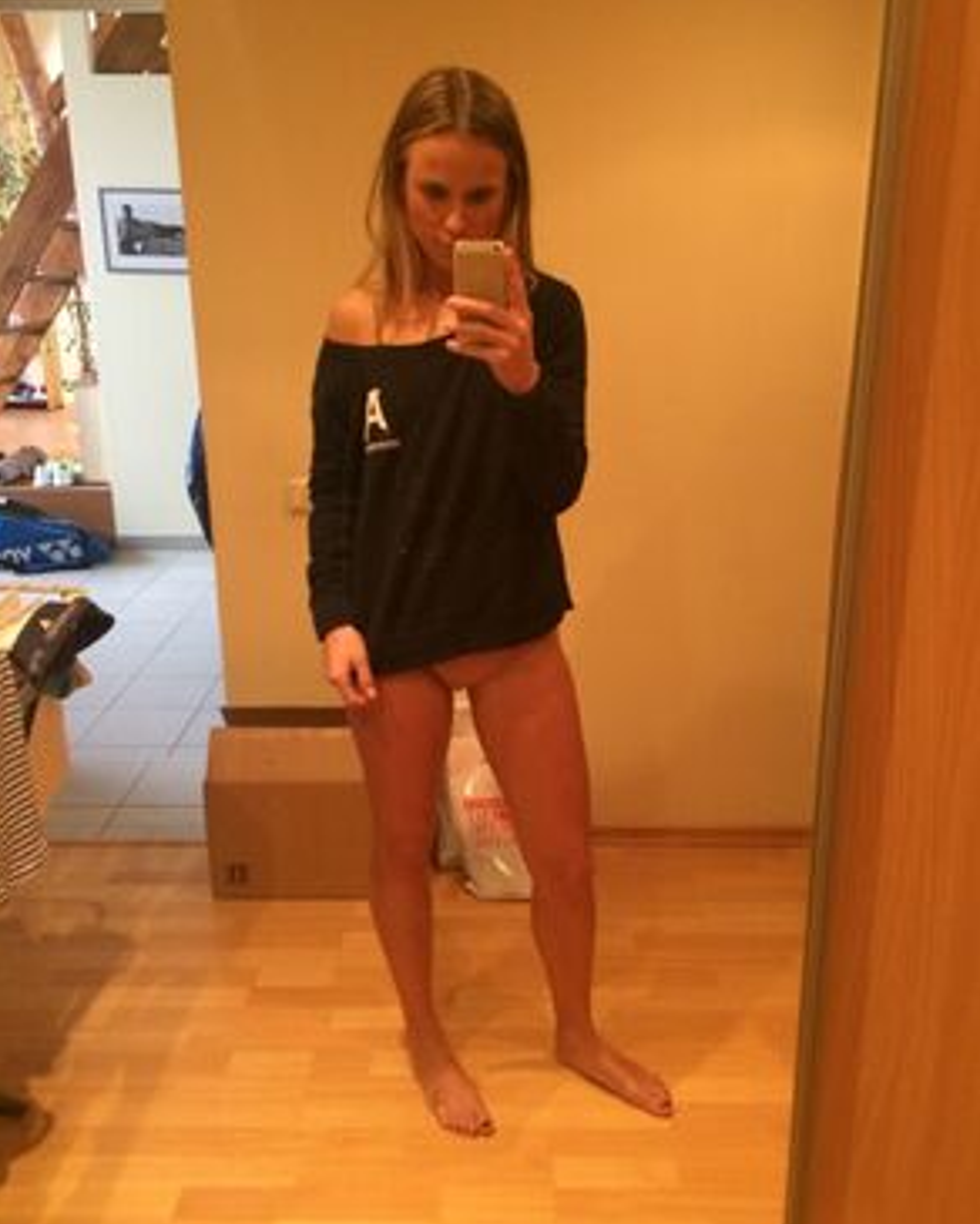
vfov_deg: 57.2
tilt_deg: -17.2
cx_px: 497
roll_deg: +0.5
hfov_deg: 47.1
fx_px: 1124
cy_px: 607
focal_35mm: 31
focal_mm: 4.15
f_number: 2.2
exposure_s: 1/30
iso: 320
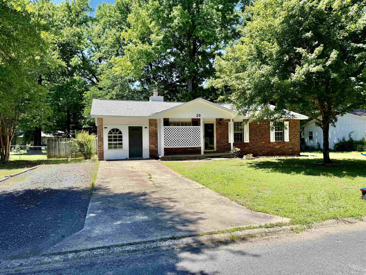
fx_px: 254
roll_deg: +1.1
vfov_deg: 56.8
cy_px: 138
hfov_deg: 71.6
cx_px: 183
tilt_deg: -0.7
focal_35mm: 24
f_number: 1.78
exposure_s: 1/2370
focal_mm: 6.76
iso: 80
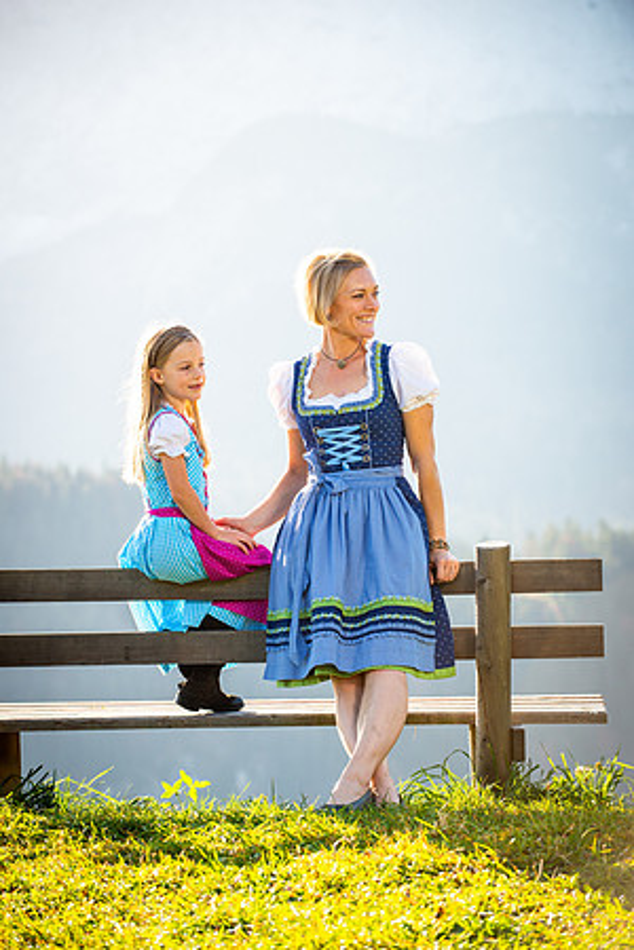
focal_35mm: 130
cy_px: 475
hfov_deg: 10.5
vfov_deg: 15.8
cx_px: 317
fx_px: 3434
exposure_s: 1/250
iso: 100
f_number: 6.3
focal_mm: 130
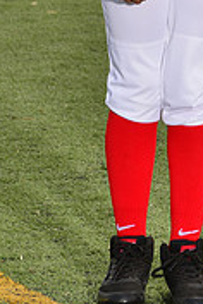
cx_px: 297
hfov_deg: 3.8
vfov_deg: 5.7
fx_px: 3053
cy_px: -137
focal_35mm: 361
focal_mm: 110
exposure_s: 1/200
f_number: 11
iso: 125
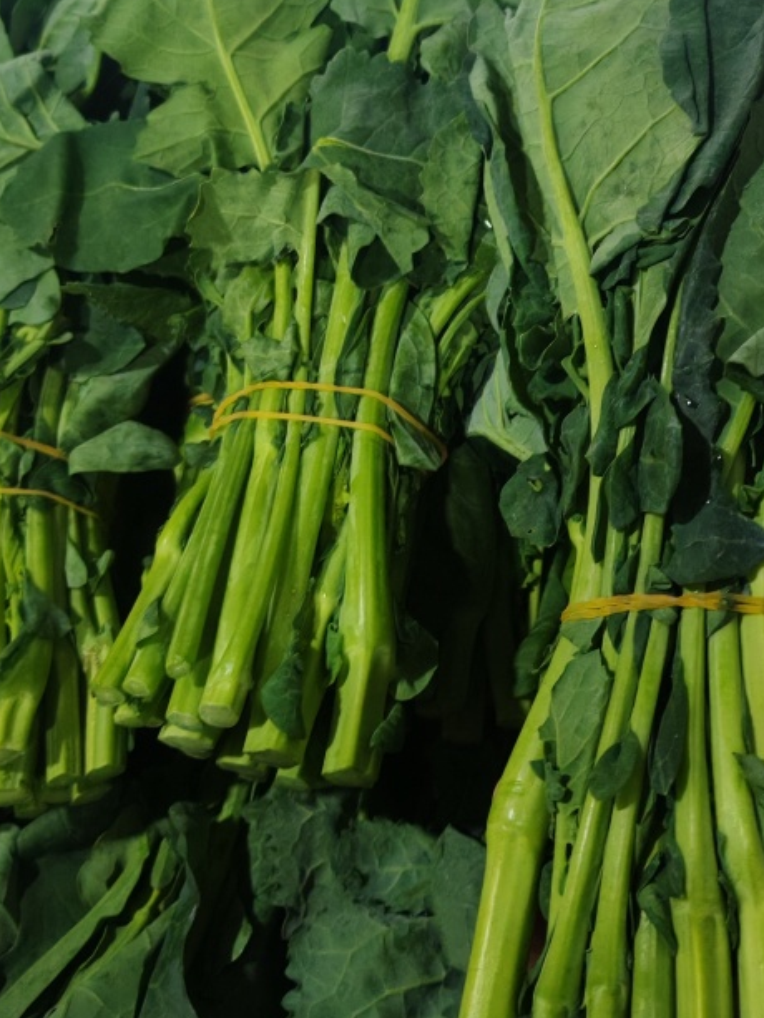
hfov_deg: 30.3
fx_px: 1383
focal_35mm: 47
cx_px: 585
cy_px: 320
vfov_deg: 39.8
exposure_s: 1/50
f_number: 1.95
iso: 640
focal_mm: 5.52
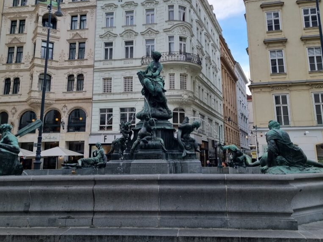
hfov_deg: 52.6
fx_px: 327
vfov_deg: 40.3
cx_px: 163
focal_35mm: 35
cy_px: 83
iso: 50
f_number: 1.8
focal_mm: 5.4
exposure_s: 1/1876
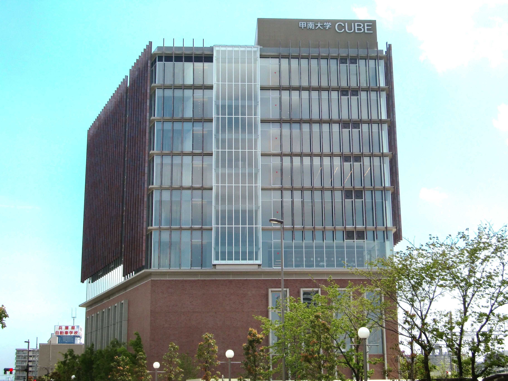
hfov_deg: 34.9
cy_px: 190
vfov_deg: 26.6
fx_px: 807
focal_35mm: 55
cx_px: 254
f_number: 3.6
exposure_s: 1/800
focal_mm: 9.8
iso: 64
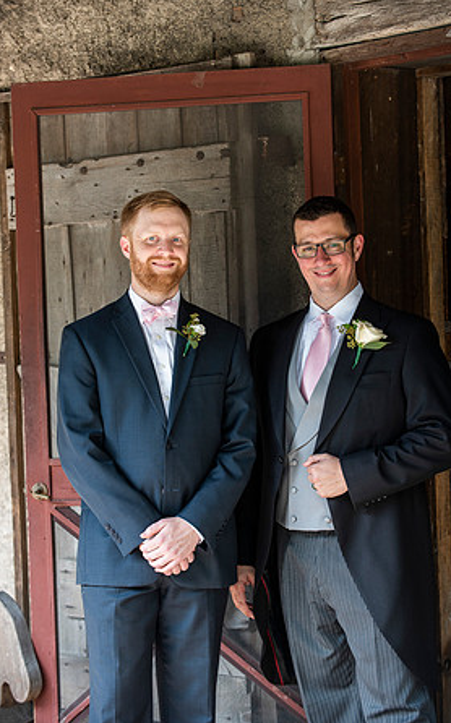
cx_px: 229
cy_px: 363
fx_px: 2069
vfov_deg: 19.8
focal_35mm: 105
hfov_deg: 12.4
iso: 400
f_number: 3.5
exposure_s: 1/200
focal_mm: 102
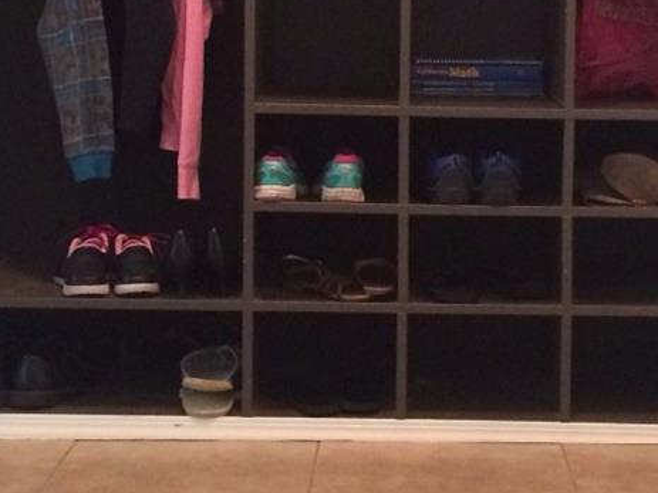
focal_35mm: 94
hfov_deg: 20.8
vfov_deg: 15.6
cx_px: 416
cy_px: 99
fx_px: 1786
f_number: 2.2
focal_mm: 4.15
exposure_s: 1/30
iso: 250
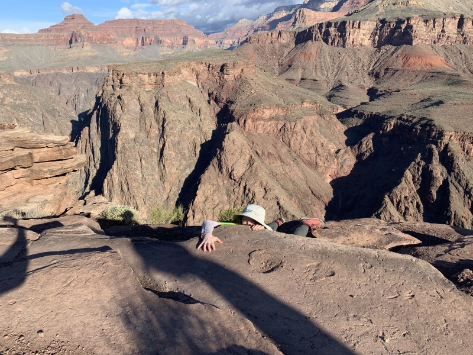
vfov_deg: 53.1
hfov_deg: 67.3
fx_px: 355
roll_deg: +1.9
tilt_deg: -14.1
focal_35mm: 26
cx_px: 236
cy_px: 178
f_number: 1.8
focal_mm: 4.25
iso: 25
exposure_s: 1/1406
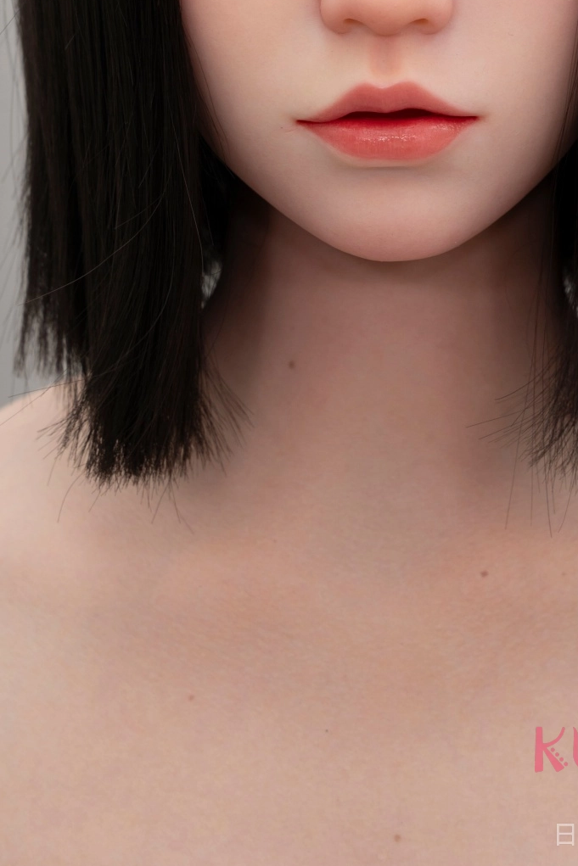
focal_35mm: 144
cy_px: 9
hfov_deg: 9.5
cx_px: 390
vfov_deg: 14.0
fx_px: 3467
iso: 250
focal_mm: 70
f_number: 5.6
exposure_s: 1/100
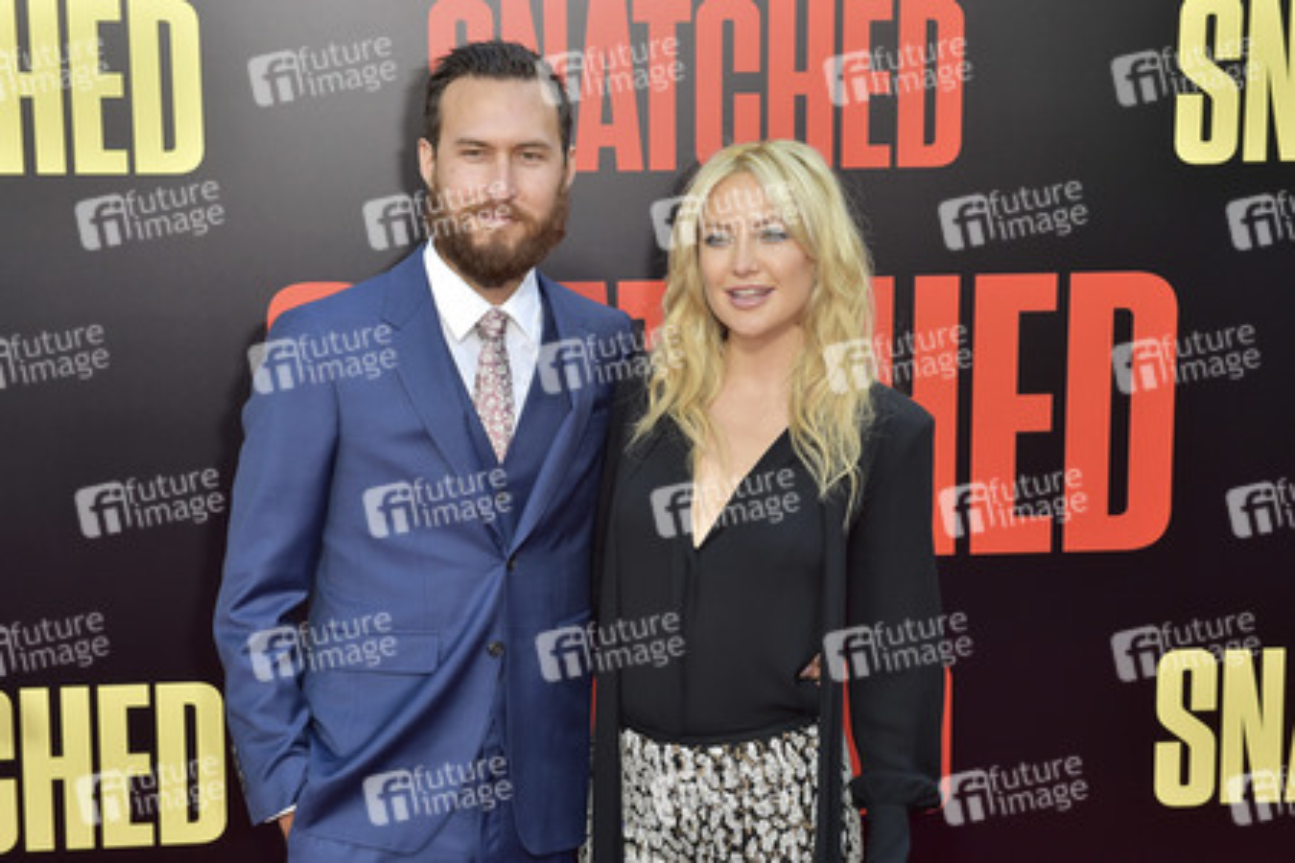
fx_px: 2086
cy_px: 432
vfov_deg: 23.4
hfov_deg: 34.5
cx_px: 648
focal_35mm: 58
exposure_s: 1/320
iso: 500
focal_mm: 58
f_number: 6.3
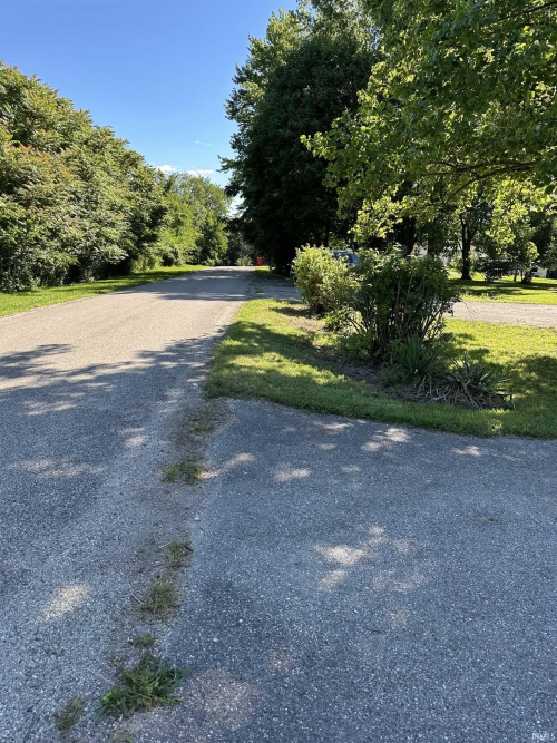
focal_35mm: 24
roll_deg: -2.1
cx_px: 278
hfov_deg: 56.8
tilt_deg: -12.2
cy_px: 372
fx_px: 515
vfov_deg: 71.6
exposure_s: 1/910
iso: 80
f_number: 1.78
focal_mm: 6.86
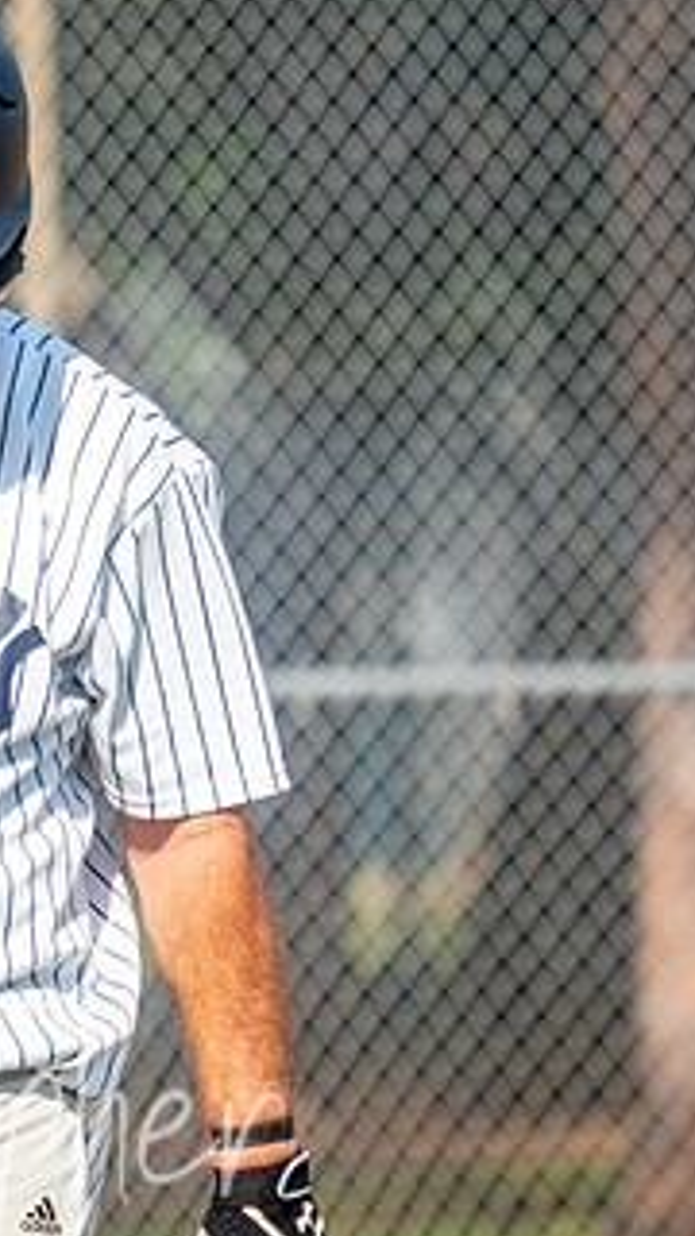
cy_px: 505
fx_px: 29027
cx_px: -453
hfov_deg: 1.4
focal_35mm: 886
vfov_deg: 2.4
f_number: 4
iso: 200
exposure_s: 1/1600
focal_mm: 210
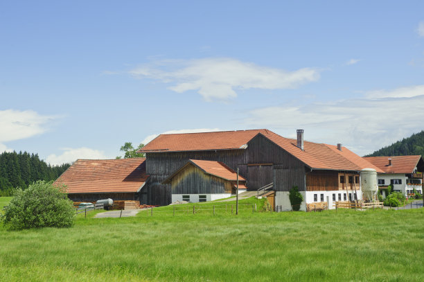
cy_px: 141
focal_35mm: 60
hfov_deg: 33.4
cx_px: 212
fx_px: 706
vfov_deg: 22.6
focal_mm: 60
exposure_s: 1/1000
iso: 400
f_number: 8
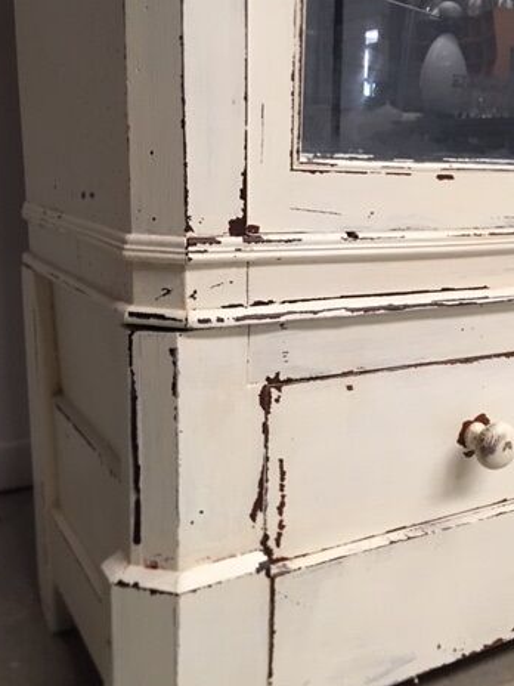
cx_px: 313
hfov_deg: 35.8
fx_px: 792
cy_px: 367
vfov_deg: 46.8
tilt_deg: -12.8
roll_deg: -3.1
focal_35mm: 40
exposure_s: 1/10
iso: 80
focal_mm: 4.15
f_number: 2.2
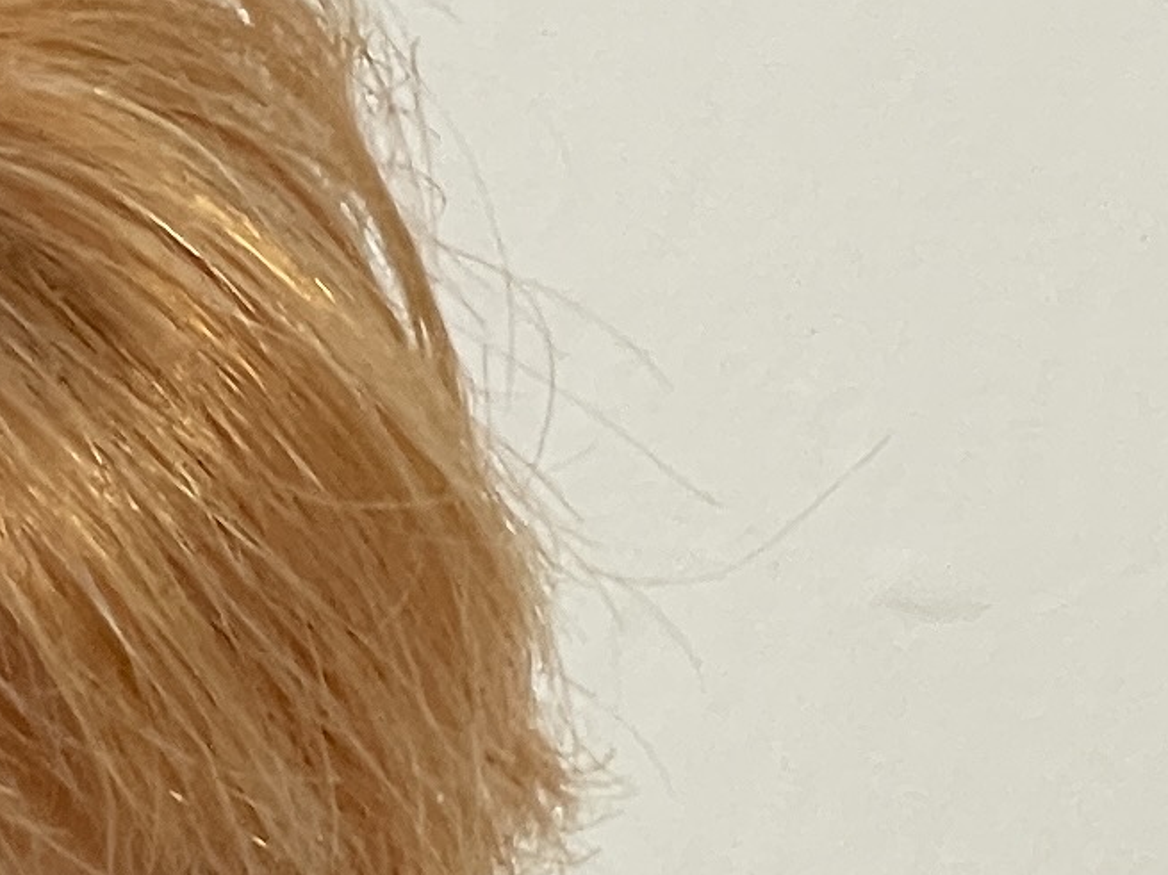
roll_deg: +0.5
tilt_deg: -24.6
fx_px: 13292
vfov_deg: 3.7
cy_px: 2331
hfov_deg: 5.0
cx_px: -612
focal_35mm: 394
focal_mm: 7.5
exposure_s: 1/50
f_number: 2.2
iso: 200
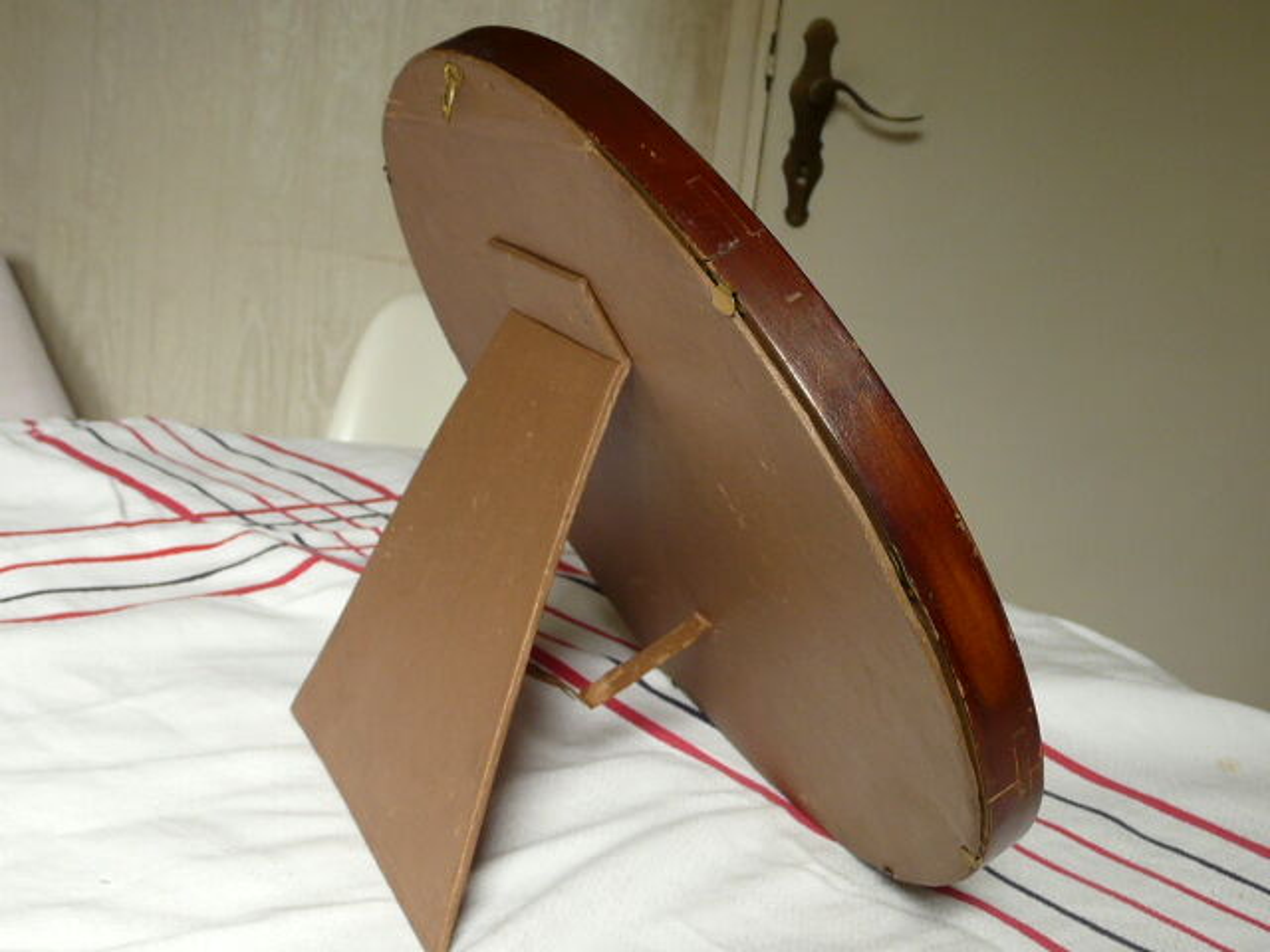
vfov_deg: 32.2
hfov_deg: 42.1
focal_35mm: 45
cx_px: 635
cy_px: 476
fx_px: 1651
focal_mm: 4.6
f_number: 2.8
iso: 100
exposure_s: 1/40
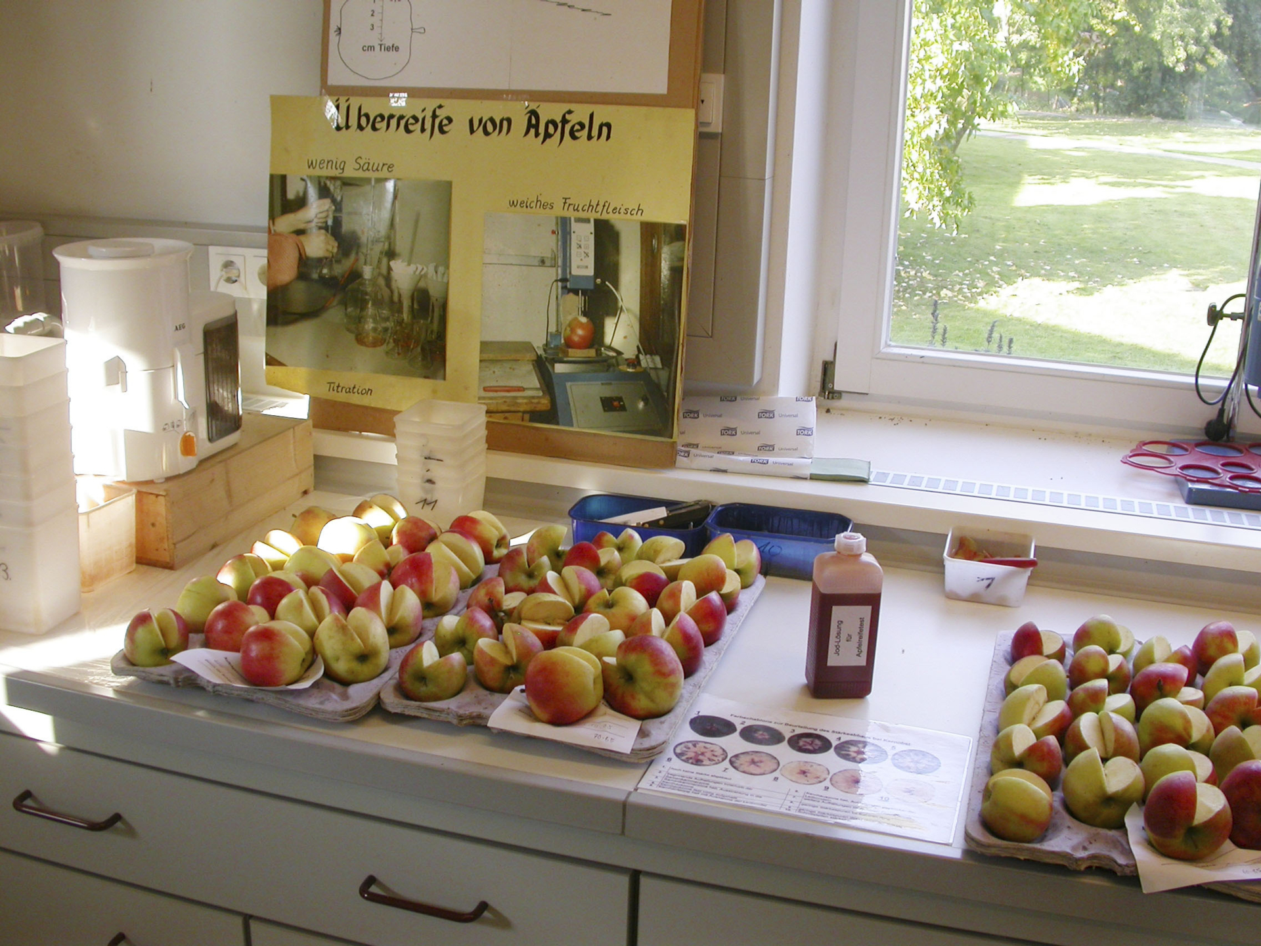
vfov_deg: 37.7
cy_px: 473
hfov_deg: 49.0
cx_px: 630
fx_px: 1384
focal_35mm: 38
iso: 100
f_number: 3.7
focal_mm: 7.85
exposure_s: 1/69.4
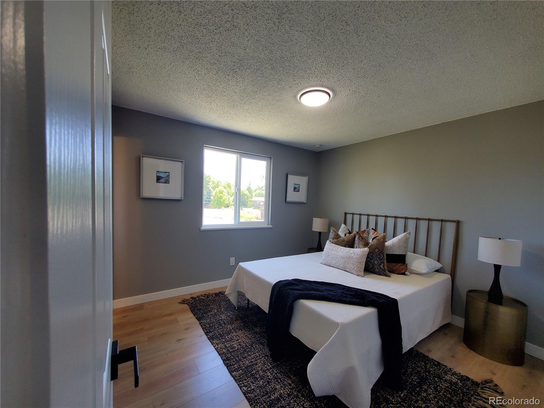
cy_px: 204
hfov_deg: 106.2
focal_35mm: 13
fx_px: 204
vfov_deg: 89.9
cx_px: 272
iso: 80
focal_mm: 1.8
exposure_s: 1/60
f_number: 2.2
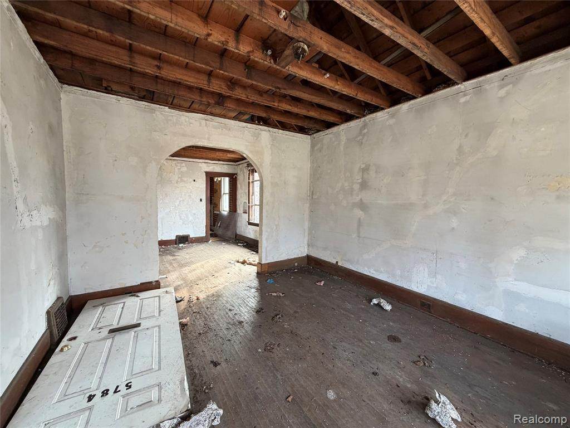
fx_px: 231
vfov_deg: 85.7
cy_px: 214
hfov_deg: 102.1
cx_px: 285
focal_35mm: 14
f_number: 2.2
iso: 320
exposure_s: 1/121
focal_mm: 2.22
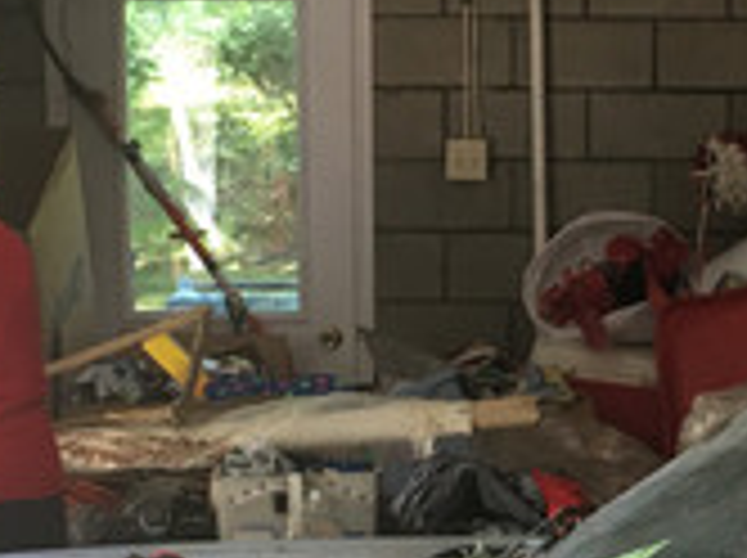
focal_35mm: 112
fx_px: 2413
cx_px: 652
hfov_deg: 17.4
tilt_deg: -7.2
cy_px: 468
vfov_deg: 13.1
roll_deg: -1.4
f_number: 2.2
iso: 32
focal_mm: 4.15
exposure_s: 1/30
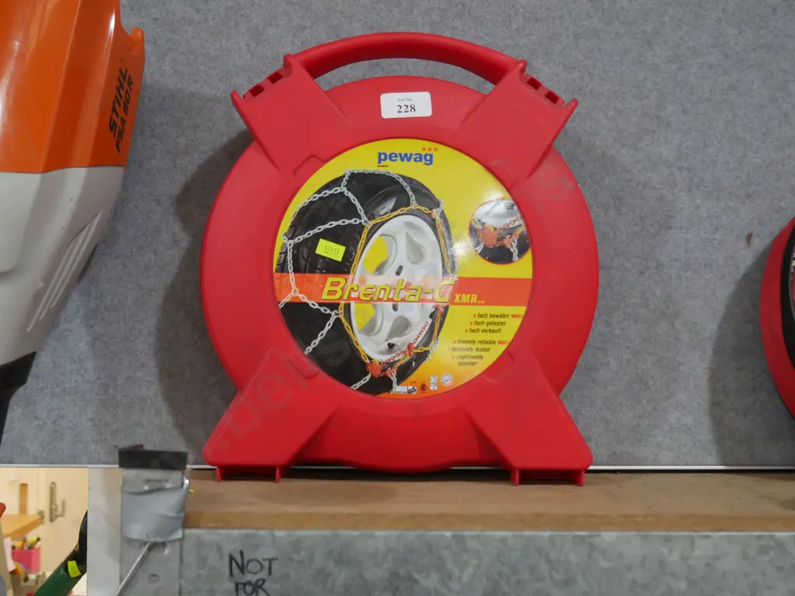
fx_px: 919
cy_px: 298
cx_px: 398
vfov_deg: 36.0
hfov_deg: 46.8
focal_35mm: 40
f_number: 4.5
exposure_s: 1/60
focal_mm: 20
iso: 1250
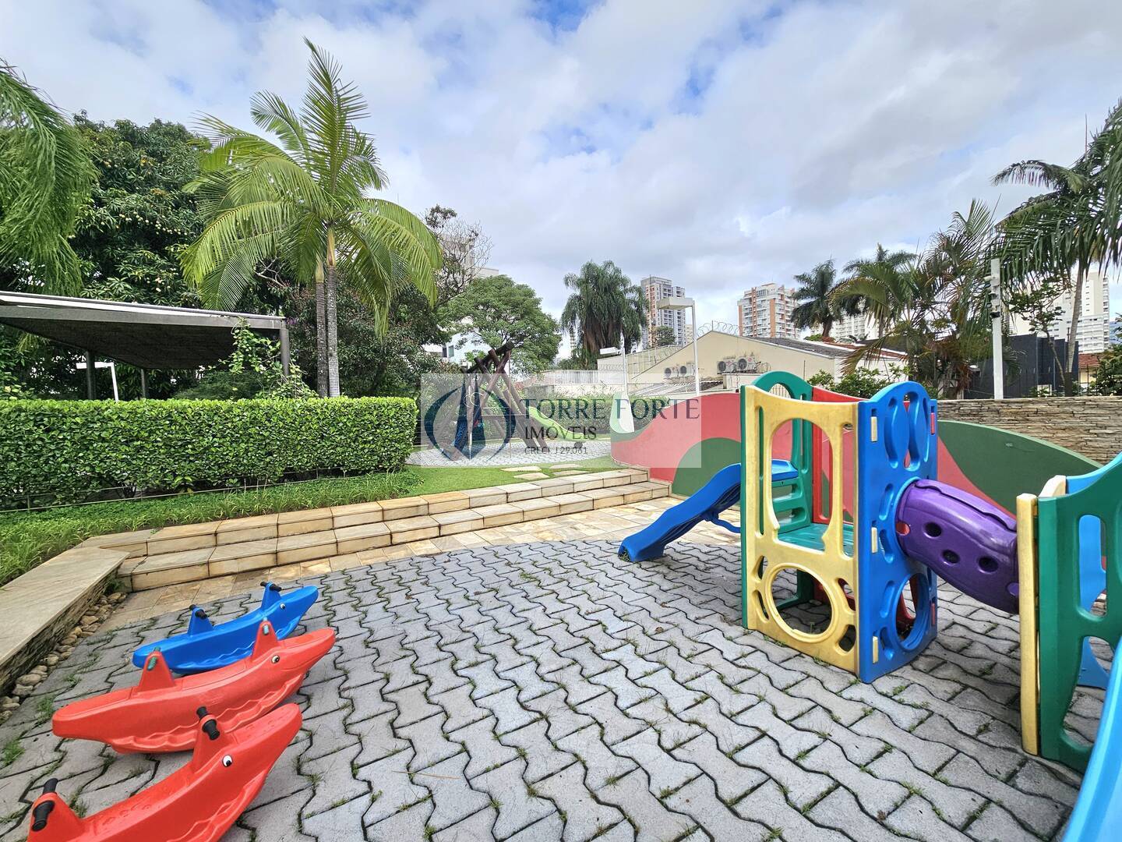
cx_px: 561
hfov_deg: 106.2
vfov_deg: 89.9
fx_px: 421
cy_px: 421
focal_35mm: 13
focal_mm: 2.2
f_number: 2.2
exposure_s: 1/3333
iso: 50
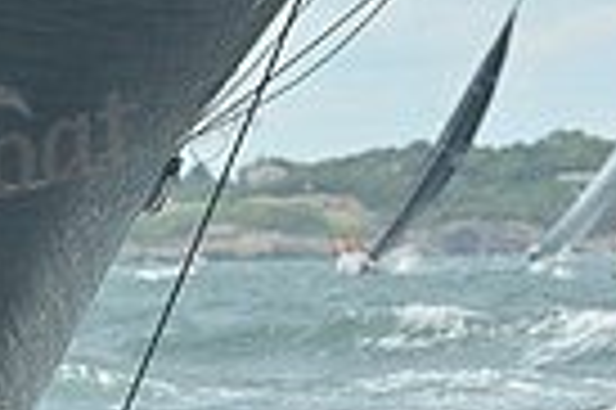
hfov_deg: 3.7
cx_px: -603
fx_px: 9417
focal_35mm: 551
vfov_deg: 2.5
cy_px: 475
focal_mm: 130
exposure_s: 1/1250
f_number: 6.3
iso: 250
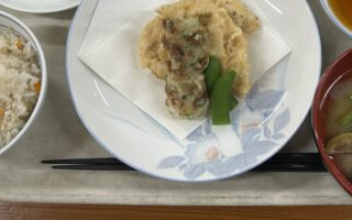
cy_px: 25
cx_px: 195
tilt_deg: -68.9
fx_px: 413
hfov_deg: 46.1
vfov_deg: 28.8
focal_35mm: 43
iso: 80
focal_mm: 5.7
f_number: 1.5
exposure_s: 1/100
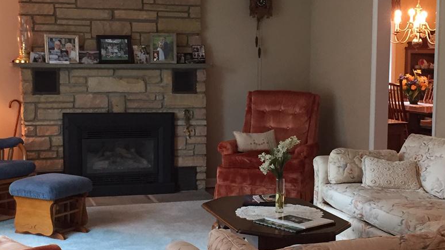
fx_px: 791
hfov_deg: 31.4
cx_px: 258
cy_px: 139
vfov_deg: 18.0
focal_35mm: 67
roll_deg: -1.8
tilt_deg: -6.7
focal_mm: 4.15
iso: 125
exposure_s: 1/30
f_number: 2.2
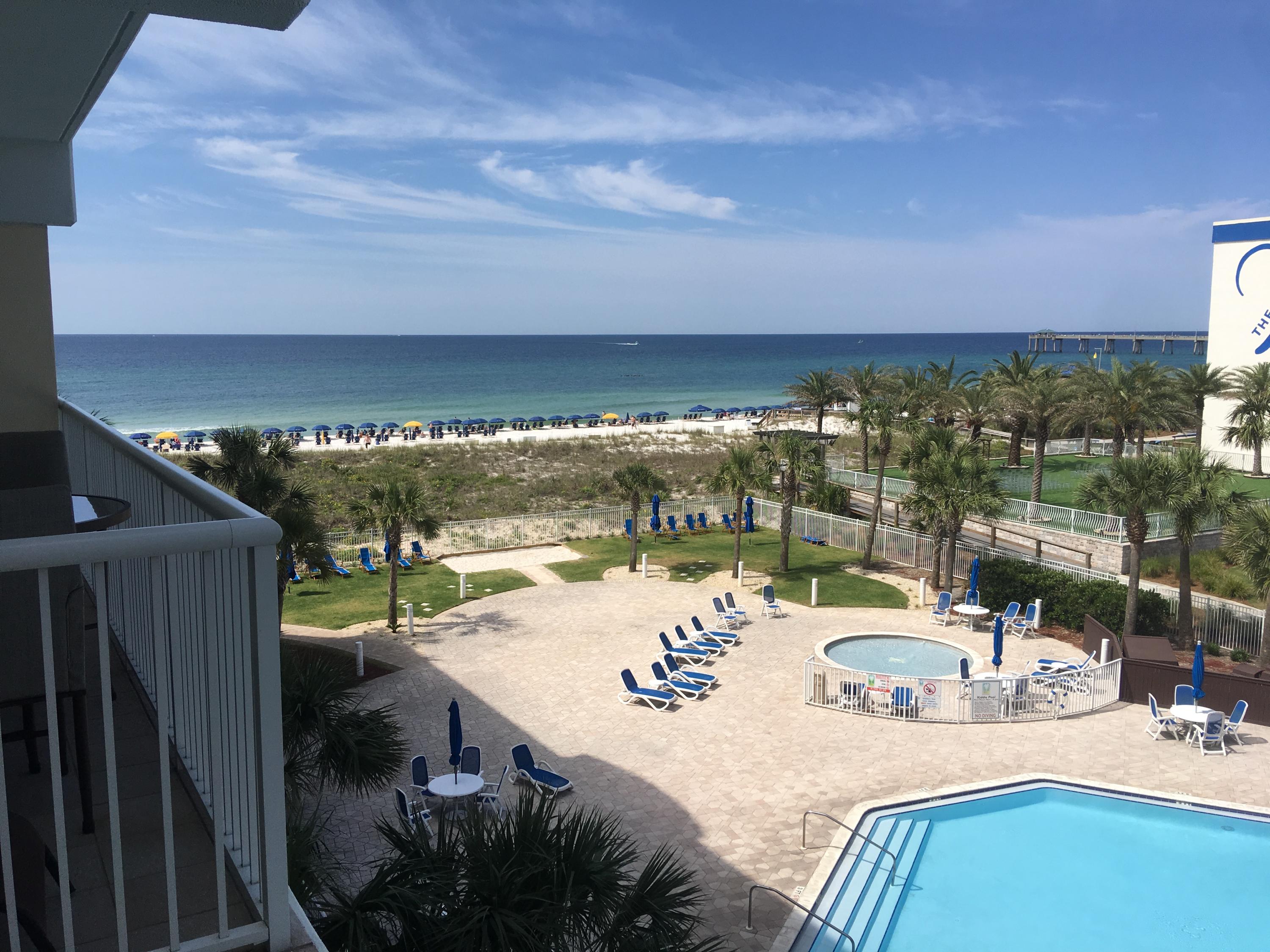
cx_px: 635
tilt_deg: -6.2
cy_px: 476
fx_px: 1064
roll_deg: -0.1
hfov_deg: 61.7
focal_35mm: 29
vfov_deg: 48.2
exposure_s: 1/2481
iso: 25
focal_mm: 4.15
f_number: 2.2
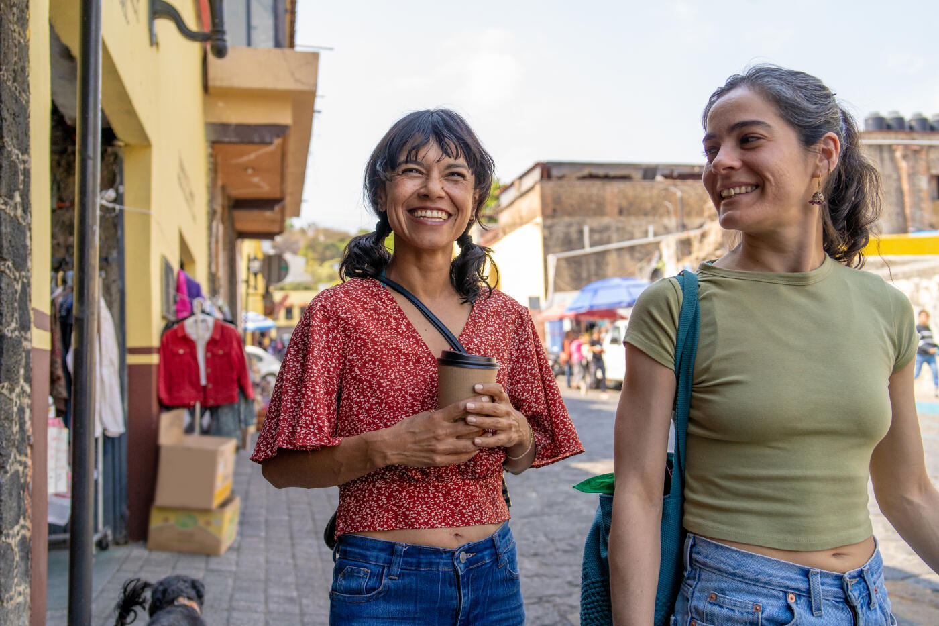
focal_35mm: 35
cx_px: 470
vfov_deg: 37.8
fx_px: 913
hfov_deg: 54.4
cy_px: 313
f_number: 4.5
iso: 1250
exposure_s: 1/2000
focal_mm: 35
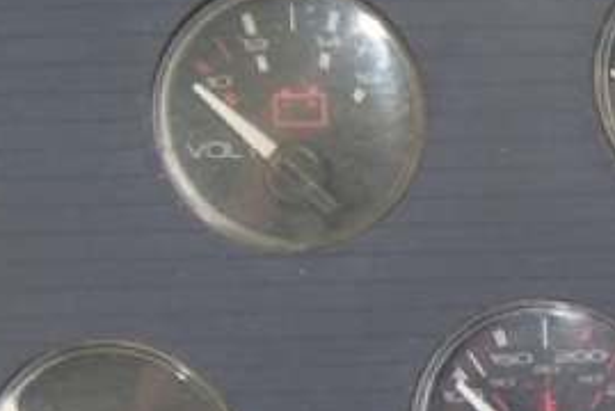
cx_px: 813
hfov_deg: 17.4
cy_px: 212
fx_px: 1881
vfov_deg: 12.5
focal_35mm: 110
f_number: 4.5
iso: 100
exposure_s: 1/160
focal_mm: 22
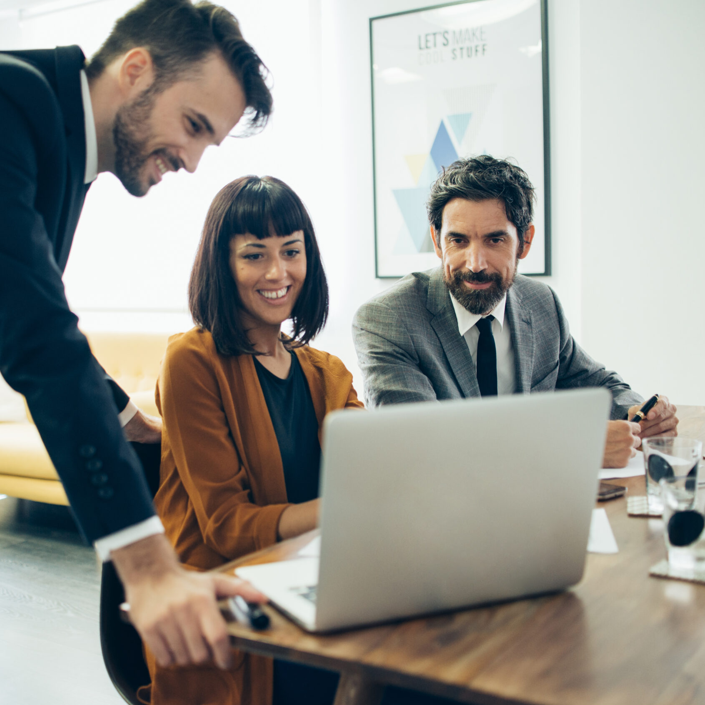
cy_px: 353
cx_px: 290
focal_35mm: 45
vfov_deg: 37.6
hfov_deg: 37.4
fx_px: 1037
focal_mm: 35
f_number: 2.5
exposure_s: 1/160
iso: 800
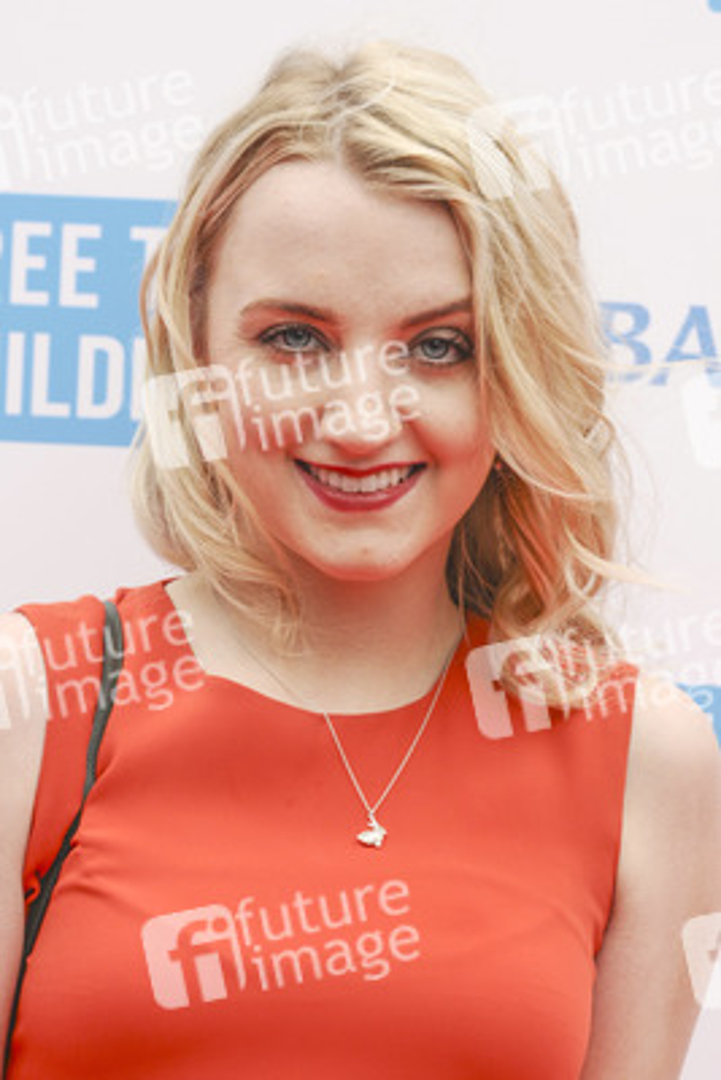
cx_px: 360
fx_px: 5042
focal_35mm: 168
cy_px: 540
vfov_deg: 12.2
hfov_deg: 8.2
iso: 320
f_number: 5
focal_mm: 112
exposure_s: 1/250
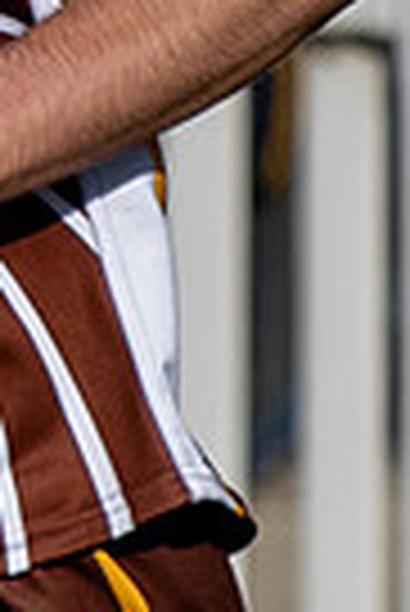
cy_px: -312
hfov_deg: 0.4
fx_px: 64474
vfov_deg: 0.5
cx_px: -619
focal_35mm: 3784
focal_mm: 200
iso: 110
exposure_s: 1/2500
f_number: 3.5
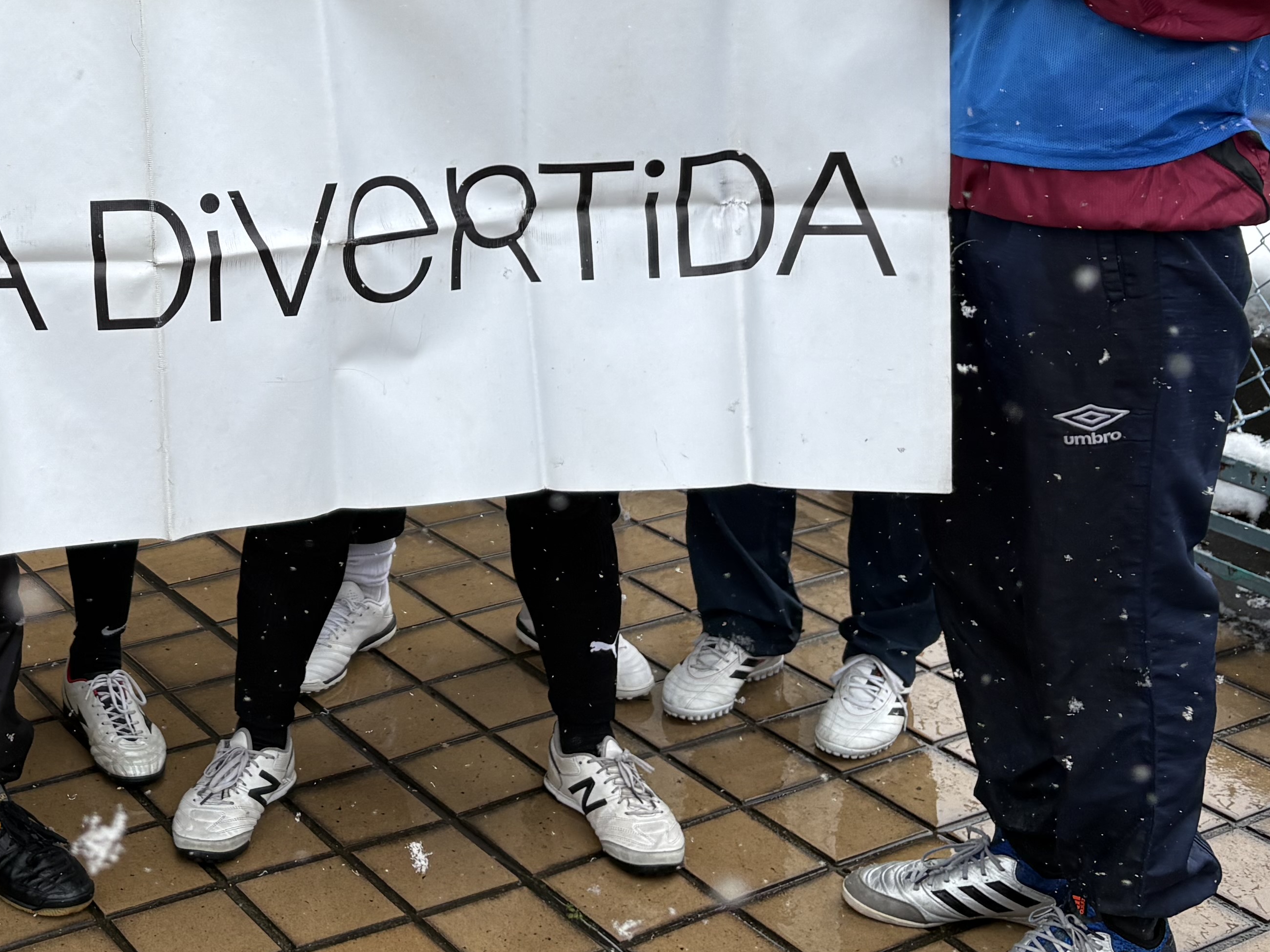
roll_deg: +1.7
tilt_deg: -12.3
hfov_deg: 32.3
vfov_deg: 25.1
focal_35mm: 57
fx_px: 2091
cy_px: 152
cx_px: 153
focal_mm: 5.96
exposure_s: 1/1196
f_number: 1.6
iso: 50
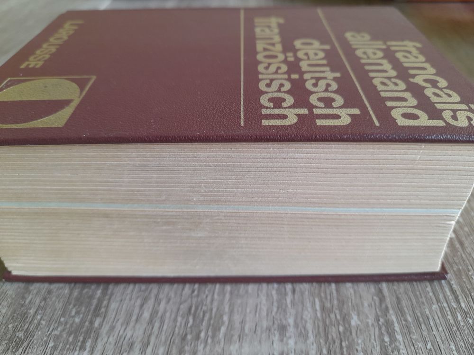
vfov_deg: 54.9
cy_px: 178
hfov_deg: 69.4
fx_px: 342
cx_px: 237
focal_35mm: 25
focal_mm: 4.6
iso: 160
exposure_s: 1/50
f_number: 2
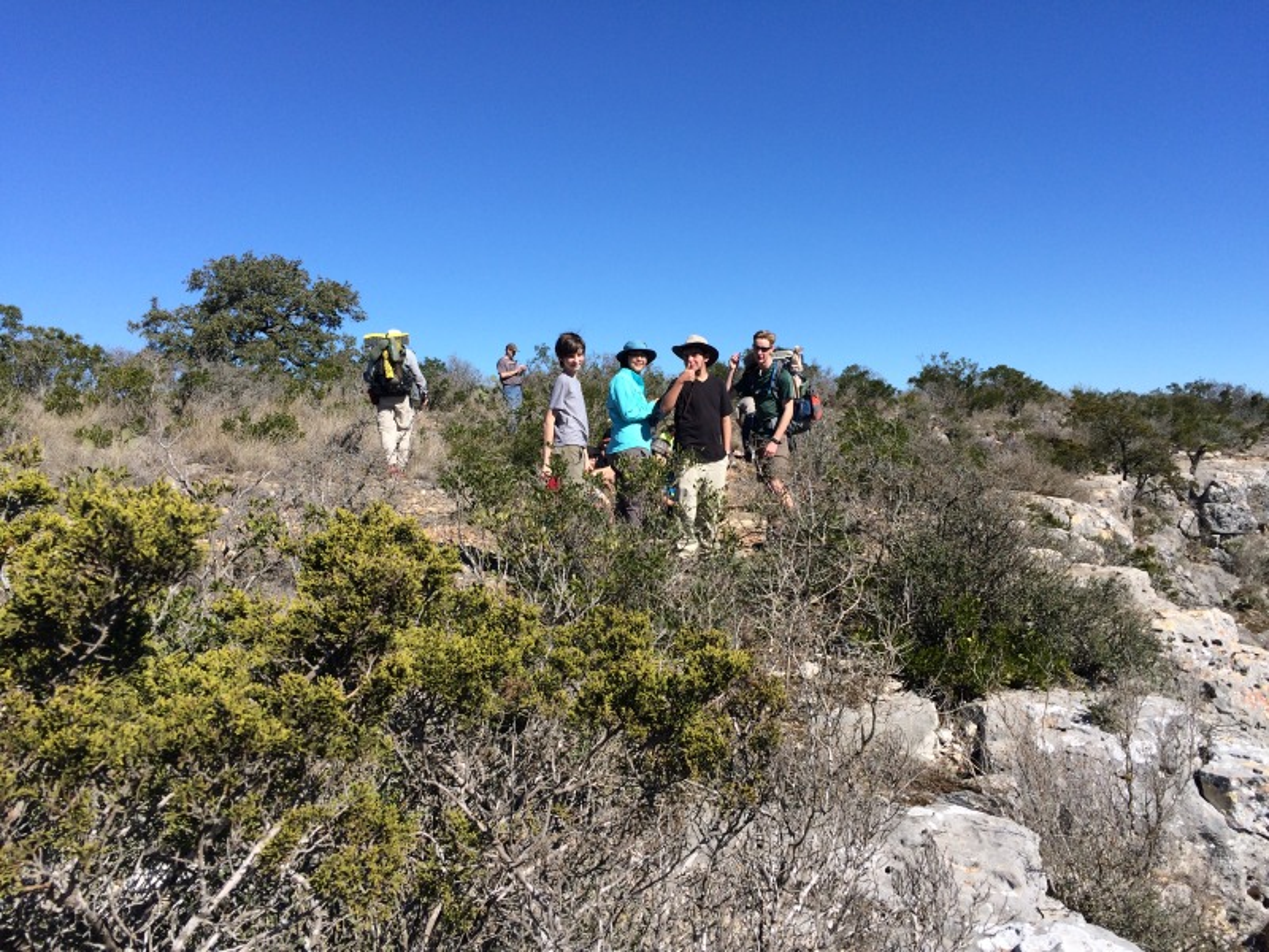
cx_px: 634
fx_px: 1063
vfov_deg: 48.2
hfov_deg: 61.7
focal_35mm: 29
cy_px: 476
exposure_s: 1/1953
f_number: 2.2
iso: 32
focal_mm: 4.15
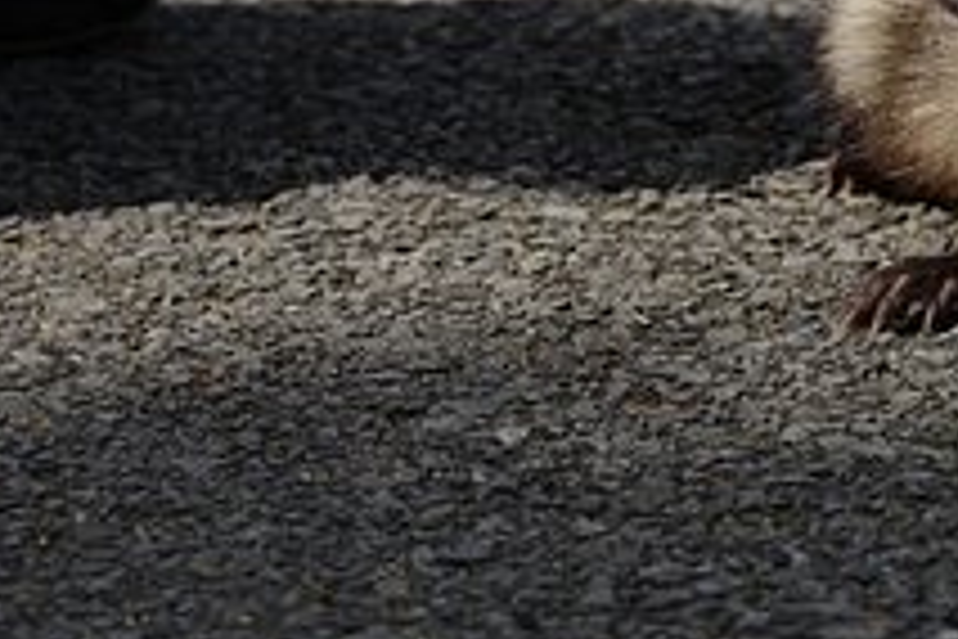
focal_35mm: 481
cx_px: 985
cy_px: -40
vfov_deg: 2.9
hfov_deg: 4.3
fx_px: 12799
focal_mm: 200
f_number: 8
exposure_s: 1/250
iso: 100
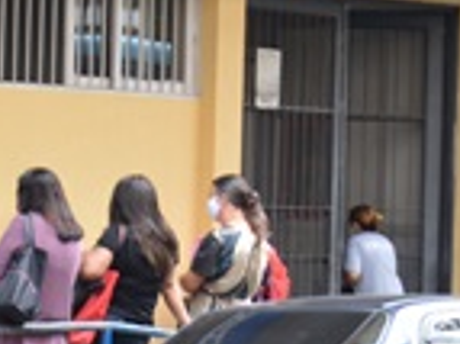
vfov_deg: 6.8
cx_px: -228
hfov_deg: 8.8
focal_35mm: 219
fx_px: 2913
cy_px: 201
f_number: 4.5
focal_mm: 31
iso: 160
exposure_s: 1/80
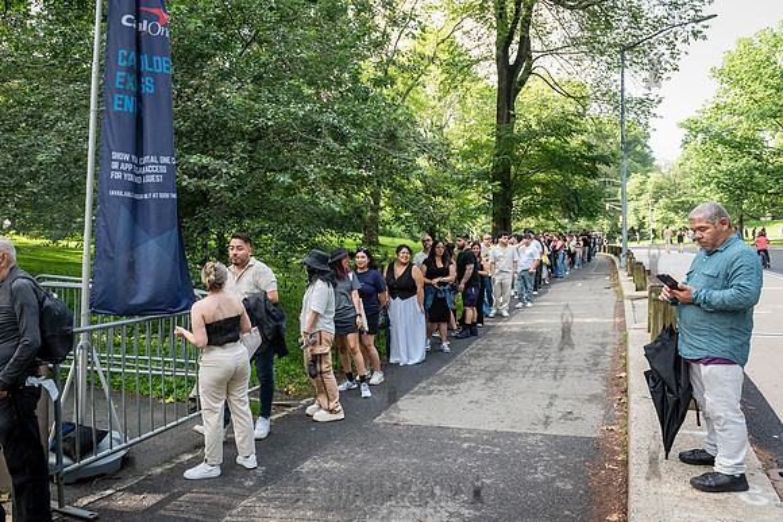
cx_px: 373
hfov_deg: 69.4
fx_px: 565
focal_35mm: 26
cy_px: 262
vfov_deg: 49.6
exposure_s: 1/320
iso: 1000
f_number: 4.5
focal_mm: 24
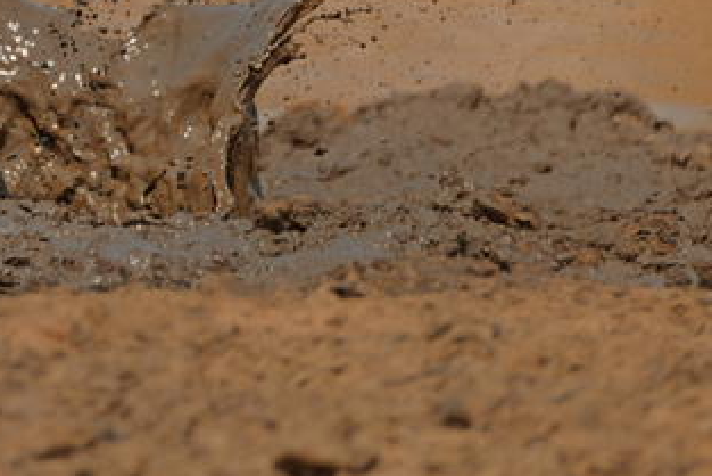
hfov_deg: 1.1
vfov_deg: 0.7
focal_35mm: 1912
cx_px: -299
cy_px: -236
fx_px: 37831
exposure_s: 1/1250
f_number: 4
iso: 100
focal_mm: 600
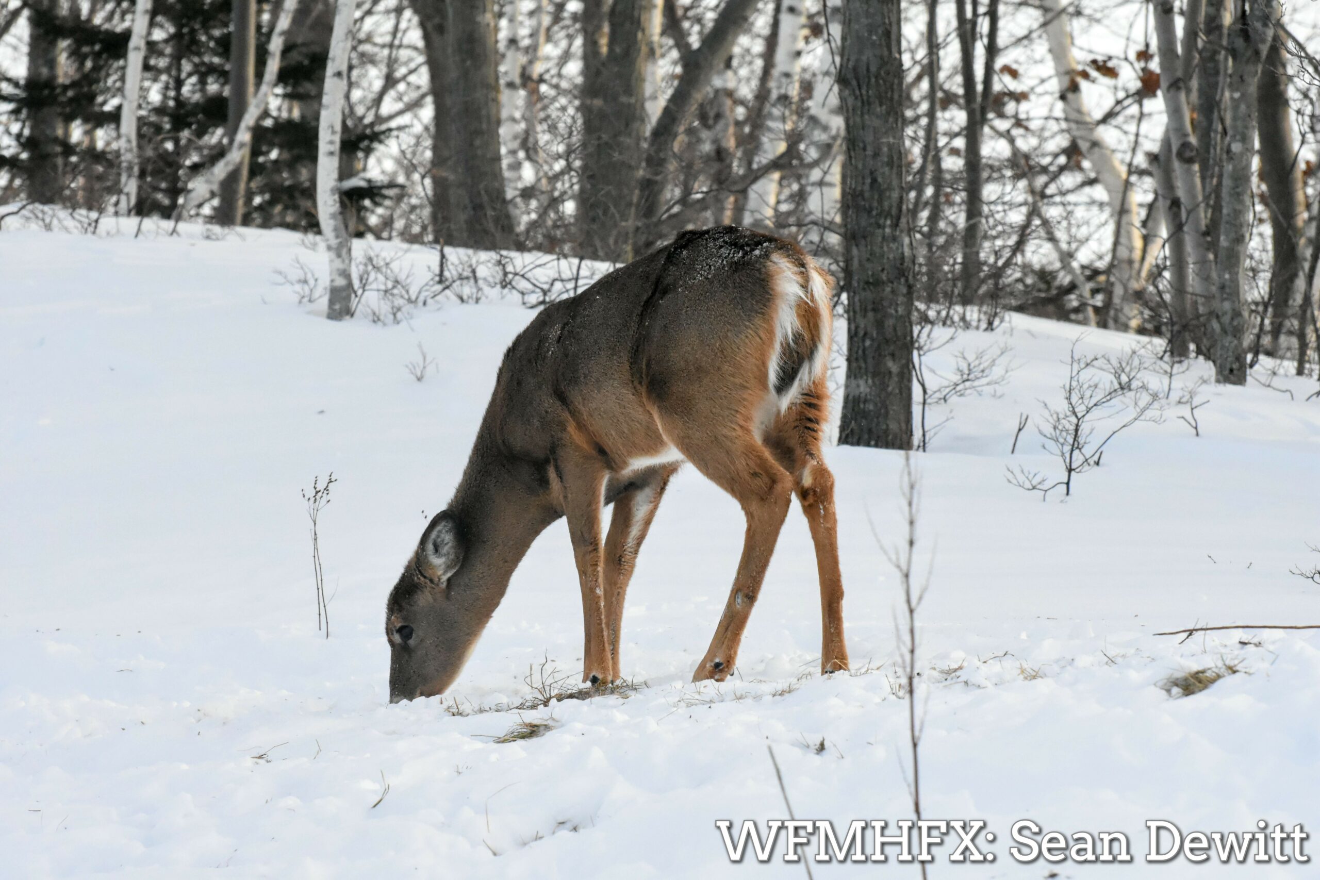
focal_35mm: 248
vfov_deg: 5.6
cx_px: 660
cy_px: 440
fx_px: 9075
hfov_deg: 8.3
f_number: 8
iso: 5000
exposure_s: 1/3333
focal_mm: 165
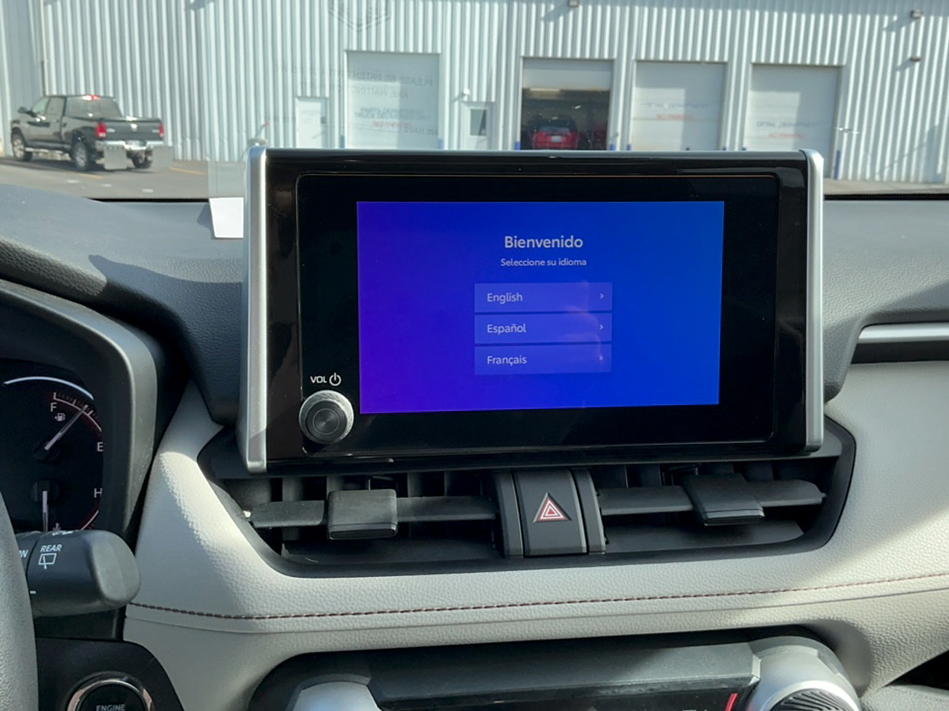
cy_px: 356
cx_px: 474
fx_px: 822
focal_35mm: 30
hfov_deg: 60.0
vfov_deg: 46.8
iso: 25
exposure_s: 1/340
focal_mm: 3
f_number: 1.8
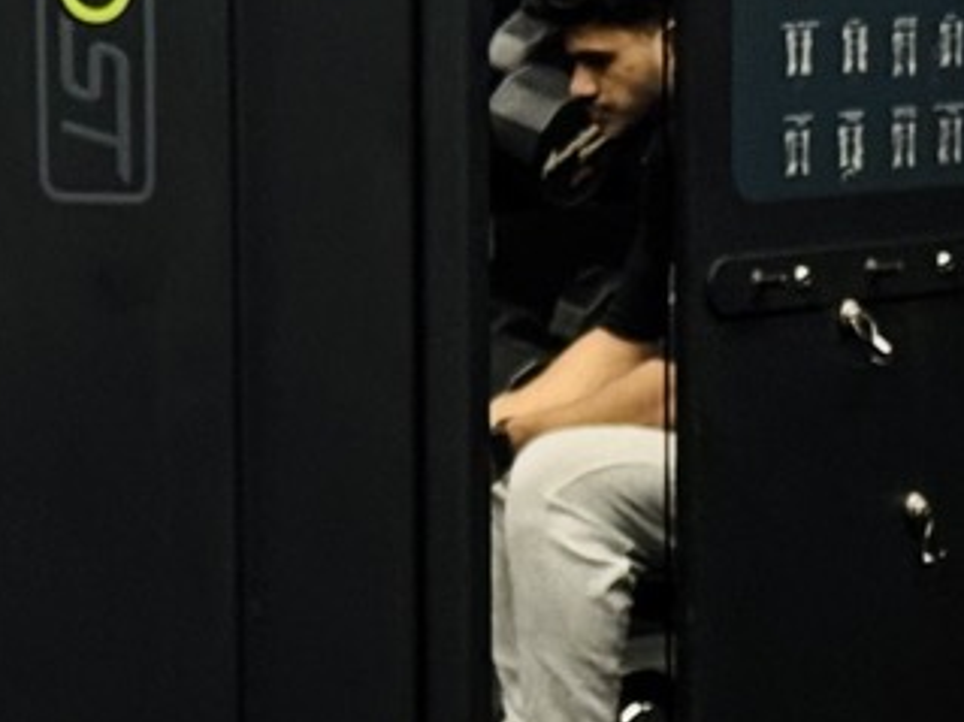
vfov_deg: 6.1
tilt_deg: -11.9
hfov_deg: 8.1
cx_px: 1239
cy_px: 930
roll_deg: -0.8
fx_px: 6709
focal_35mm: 241
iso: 320
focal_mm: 6.76
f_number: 1.78
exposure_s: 1/40
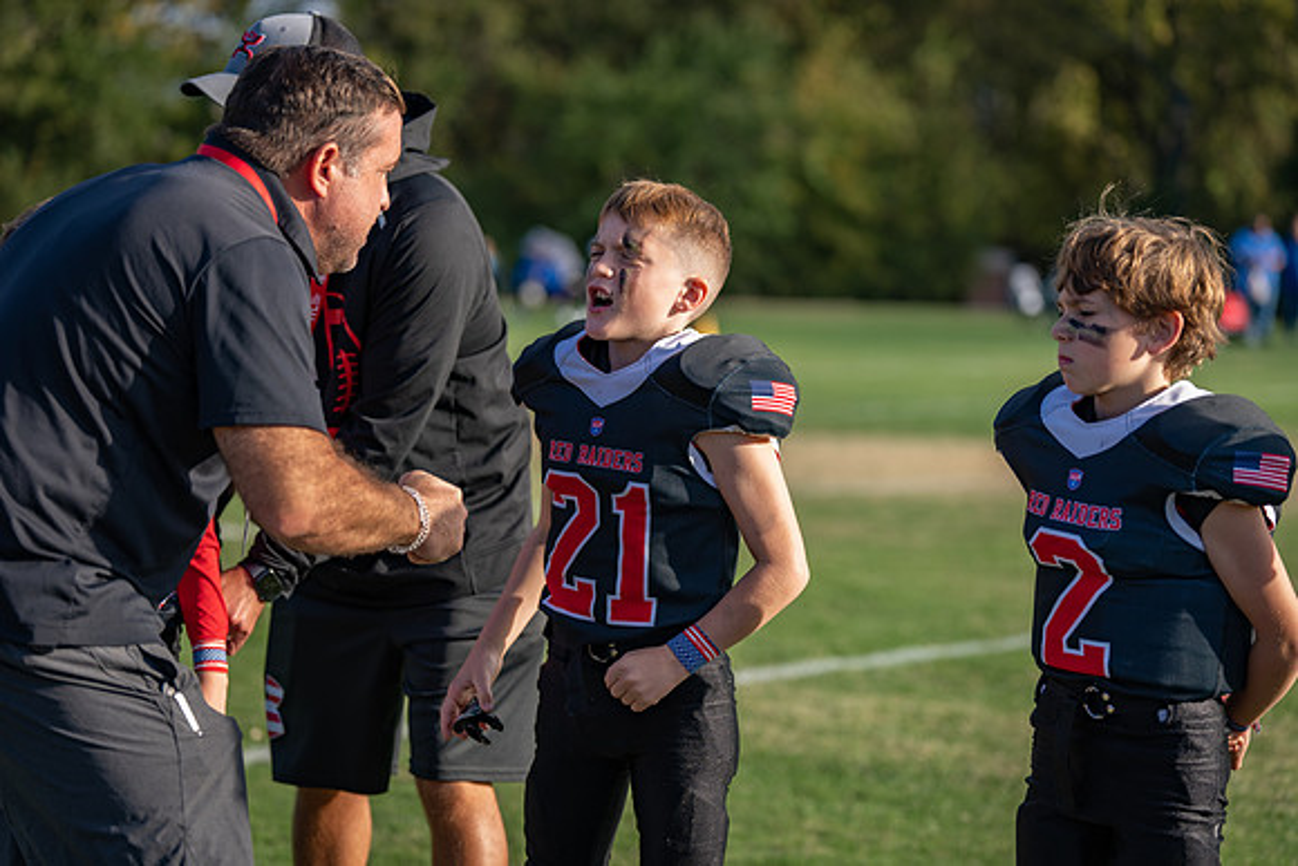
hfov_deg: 19.6
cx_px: 649
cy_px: 433
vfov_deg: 13.2
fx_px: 3750
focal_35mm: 104
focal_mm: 104
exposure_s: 1/800
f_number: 2.8
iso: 100
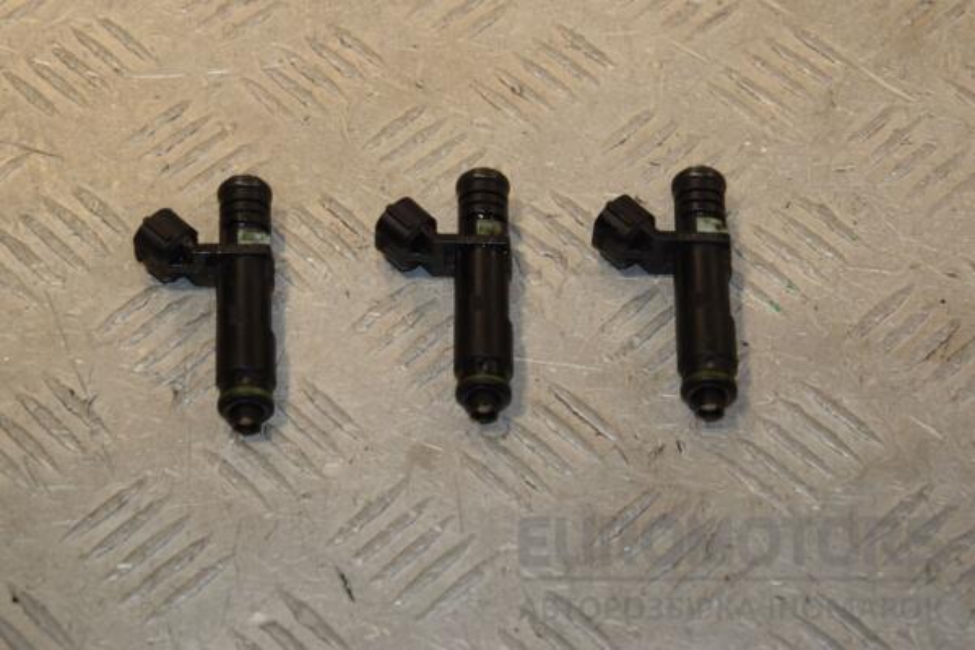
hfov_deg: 18.2
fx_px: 3047
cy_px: 325
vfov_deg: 12.2
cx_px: 488
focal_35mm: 112
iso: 800
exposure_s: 1/200
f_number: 9
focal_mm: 75
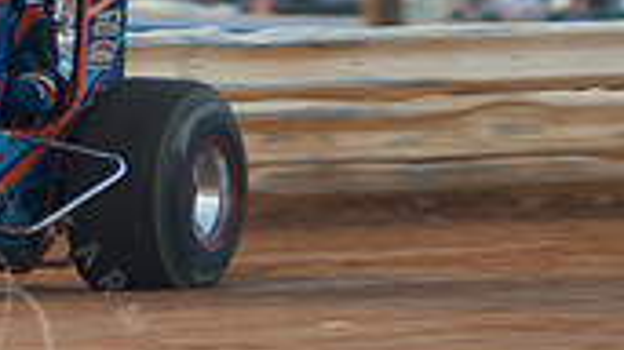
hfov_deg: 2.0
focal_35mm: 1064
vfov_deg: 1.1
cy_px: 55
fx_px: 17597
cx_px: -66
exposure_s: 1/400
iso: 100
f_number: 2.8
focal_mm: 200
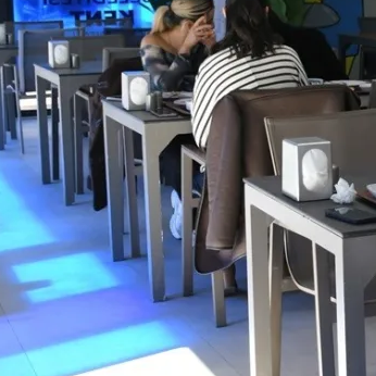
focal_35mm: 98
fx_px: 1204
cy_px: 103
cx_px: 467
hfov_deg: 16.9
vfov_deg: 17.7
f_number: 3.8
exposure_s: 1/320
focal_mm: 26
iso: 400
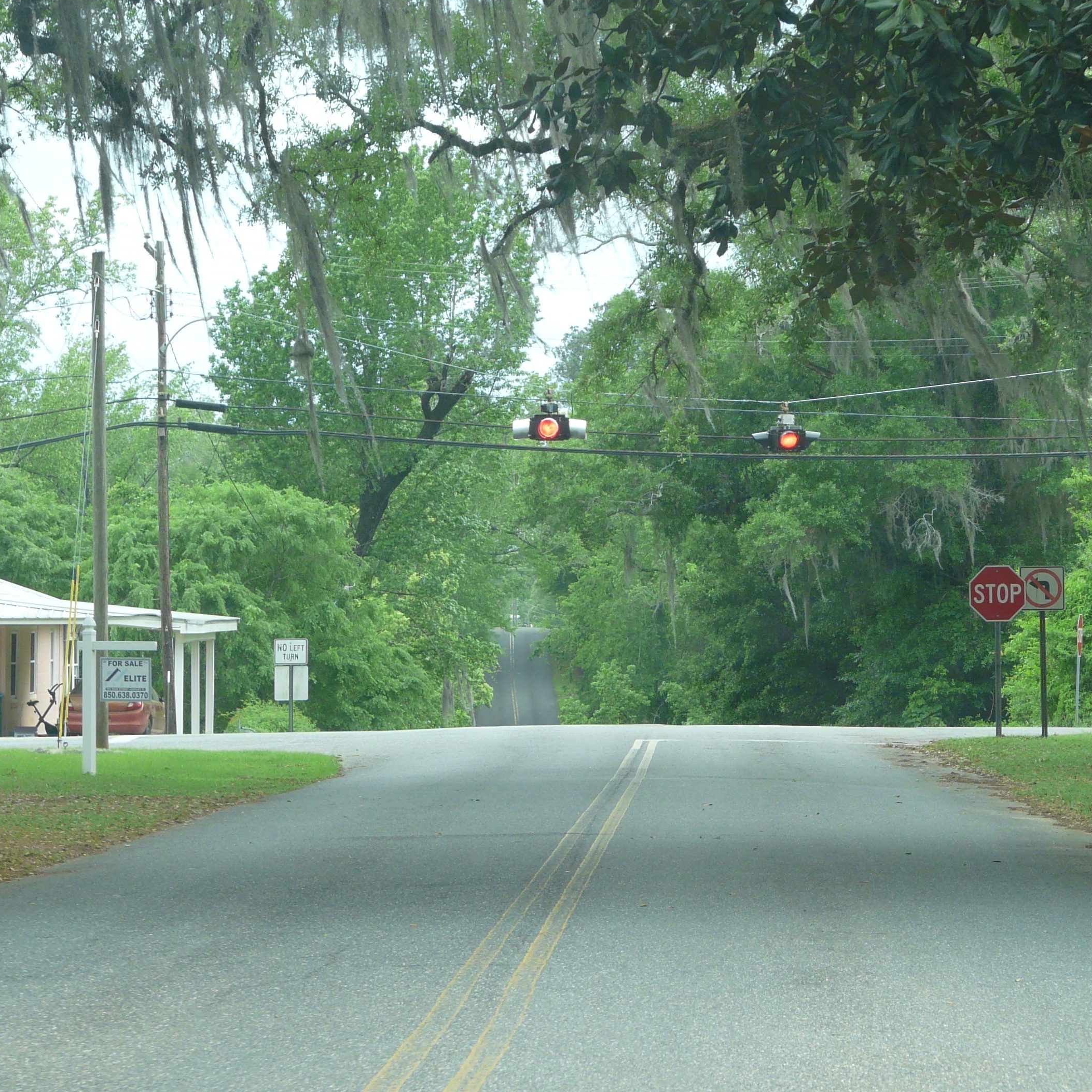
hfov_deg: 15.7
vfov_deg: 15.7
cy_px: 520
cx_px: 576
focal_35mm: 111
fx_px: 3962
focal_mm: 13.3
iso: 100
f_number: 4
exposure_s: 1/100
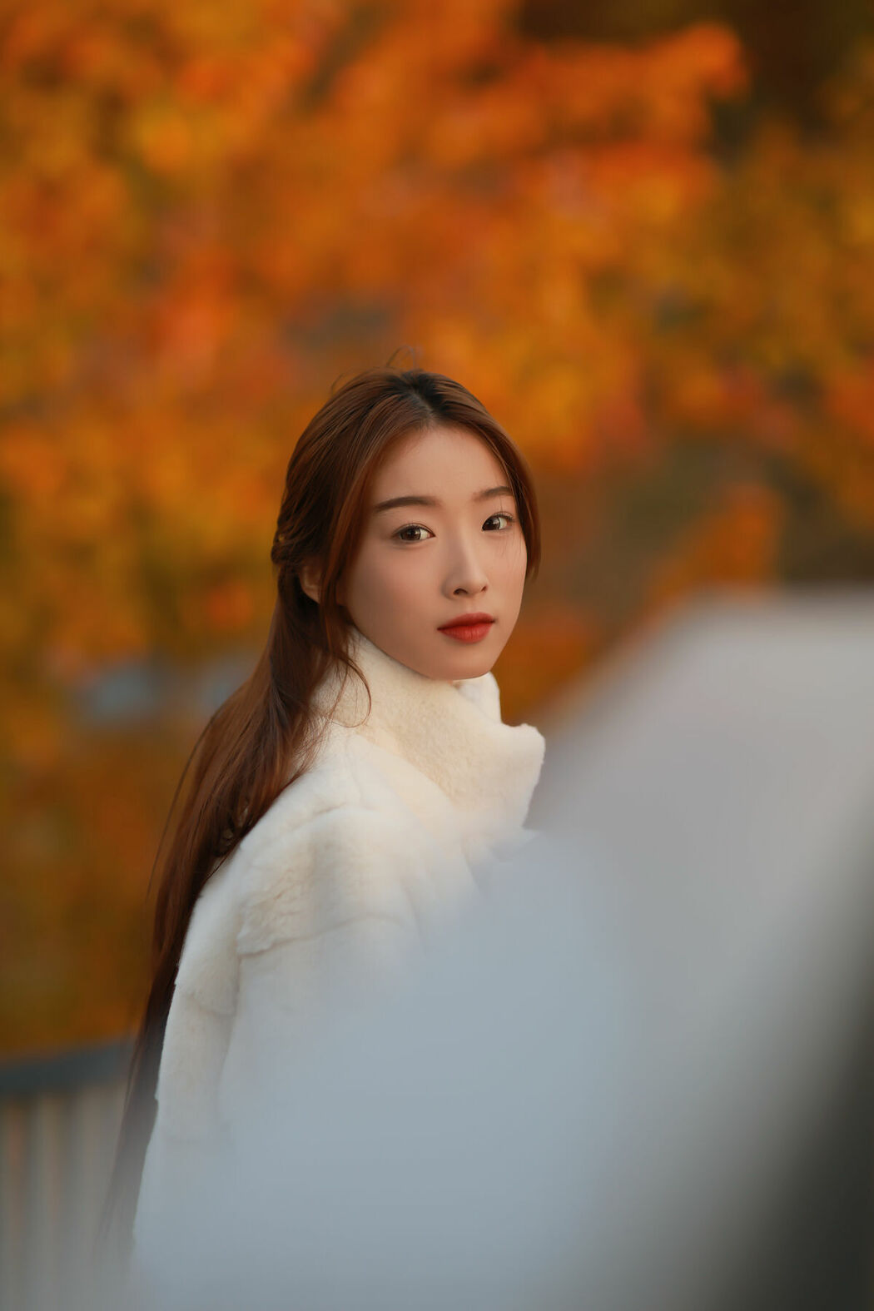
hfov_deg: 16.3
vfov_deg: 24.2
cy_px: 656
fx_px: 3059
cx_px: 437
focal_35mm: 84
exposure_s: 1/800
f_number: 1.8
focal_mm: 85
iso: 100
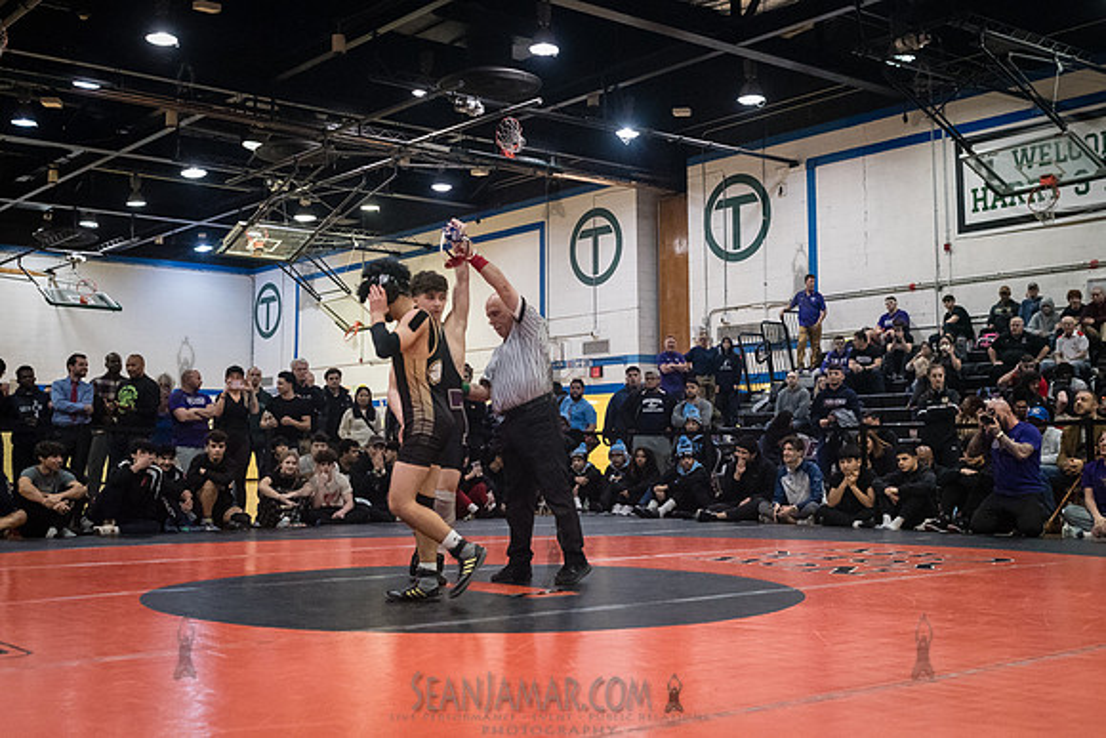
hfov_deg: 46.6
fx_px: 1283
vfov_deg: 32.1
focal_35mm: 42
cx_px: 518
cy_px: 331
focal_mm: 35
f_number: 4
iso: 8000
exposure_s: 1/400
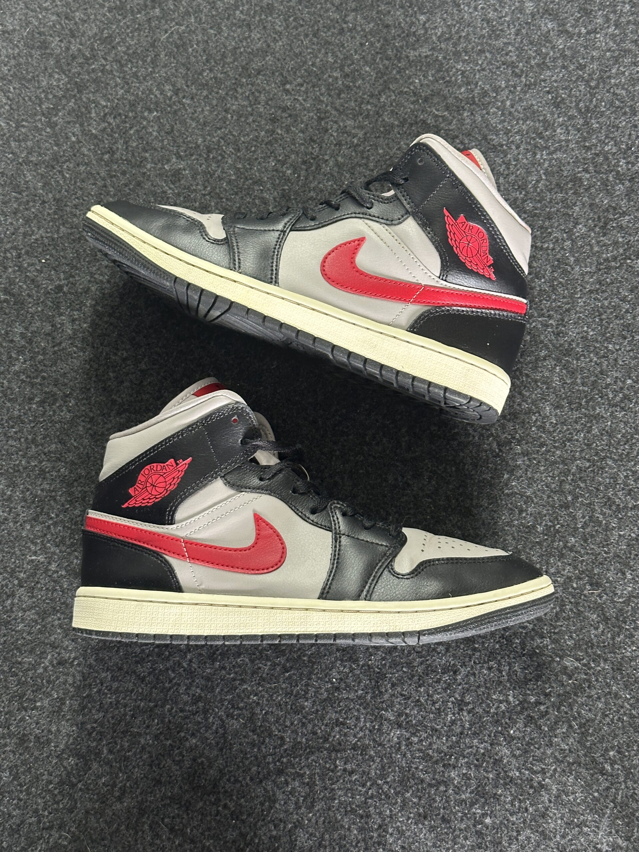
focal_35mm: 48
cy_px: 426
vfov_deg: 39.7
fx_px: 1181
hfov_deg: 30.3
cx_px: 320
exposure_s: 1/33
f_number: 1.78
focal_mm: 6.86
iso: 250
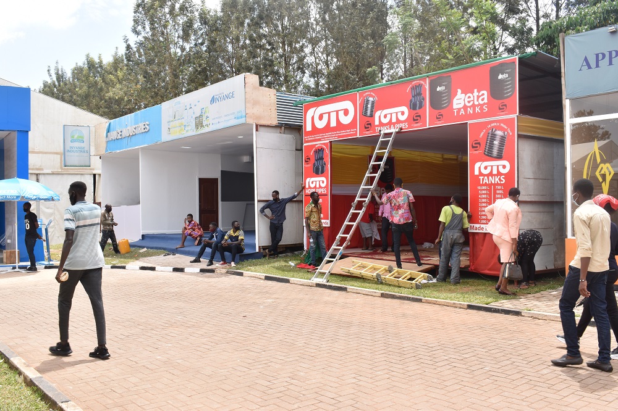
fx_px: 592
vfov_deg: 38.3
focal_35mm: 34
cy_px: 206
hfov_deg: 55.1
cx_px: 309
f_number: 16
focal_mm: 23
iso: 320
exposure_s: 1/200
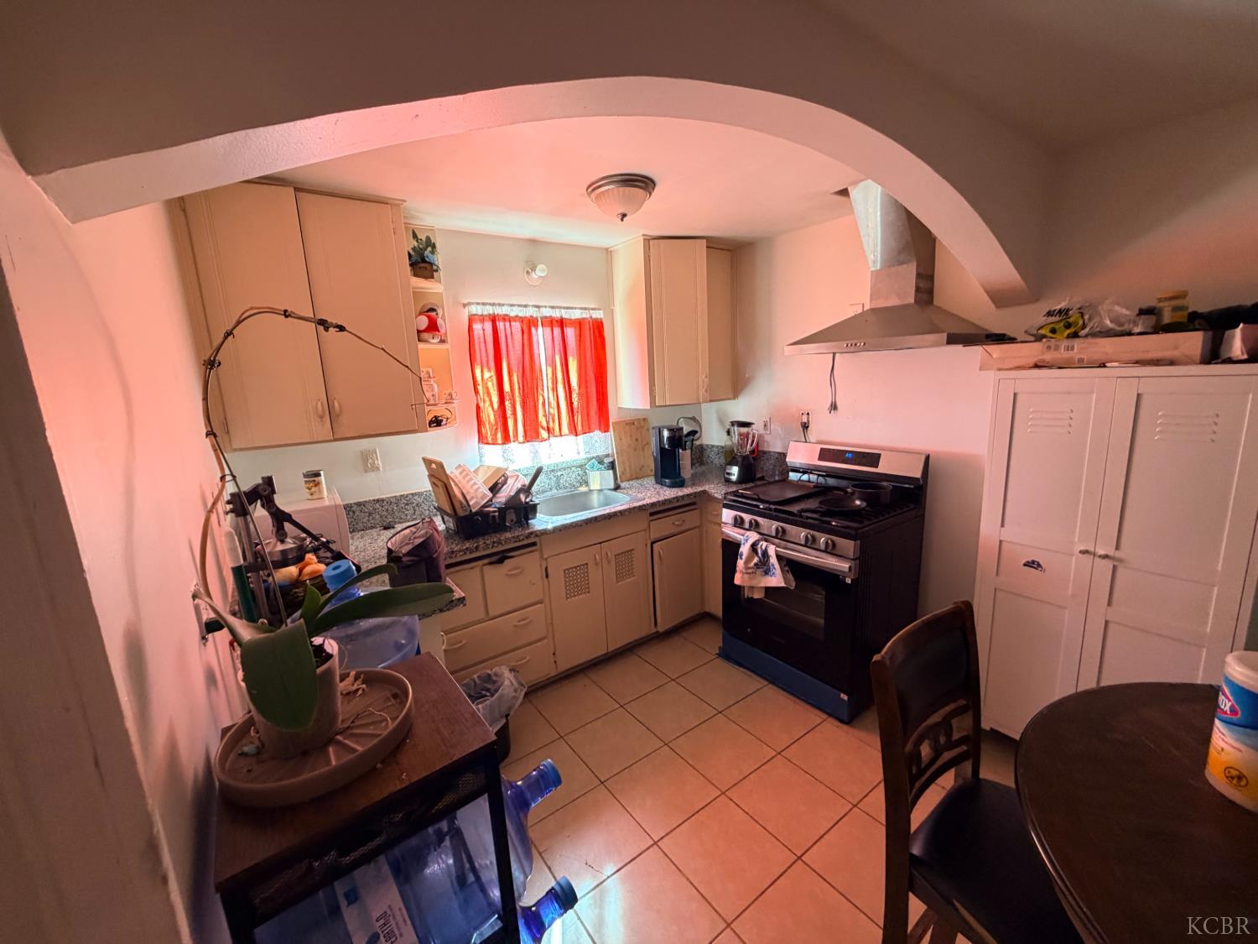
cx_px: 629
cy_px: 472
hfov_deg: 102.1
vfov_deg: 85.7
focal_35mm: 14
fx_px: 509
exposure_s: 1/87
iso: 320
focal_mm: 2.22
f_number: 2.2
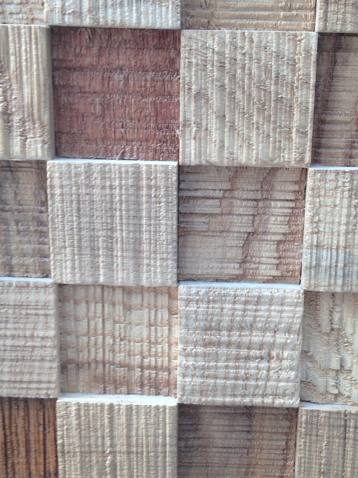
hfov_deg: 27.5
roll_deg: -1.1
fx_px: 731
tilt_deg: -10.1
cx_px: 210
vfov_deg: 36.1
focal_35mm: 53
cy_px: 214
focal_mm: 4.28
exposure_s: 1/40
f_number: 2.4
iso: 50
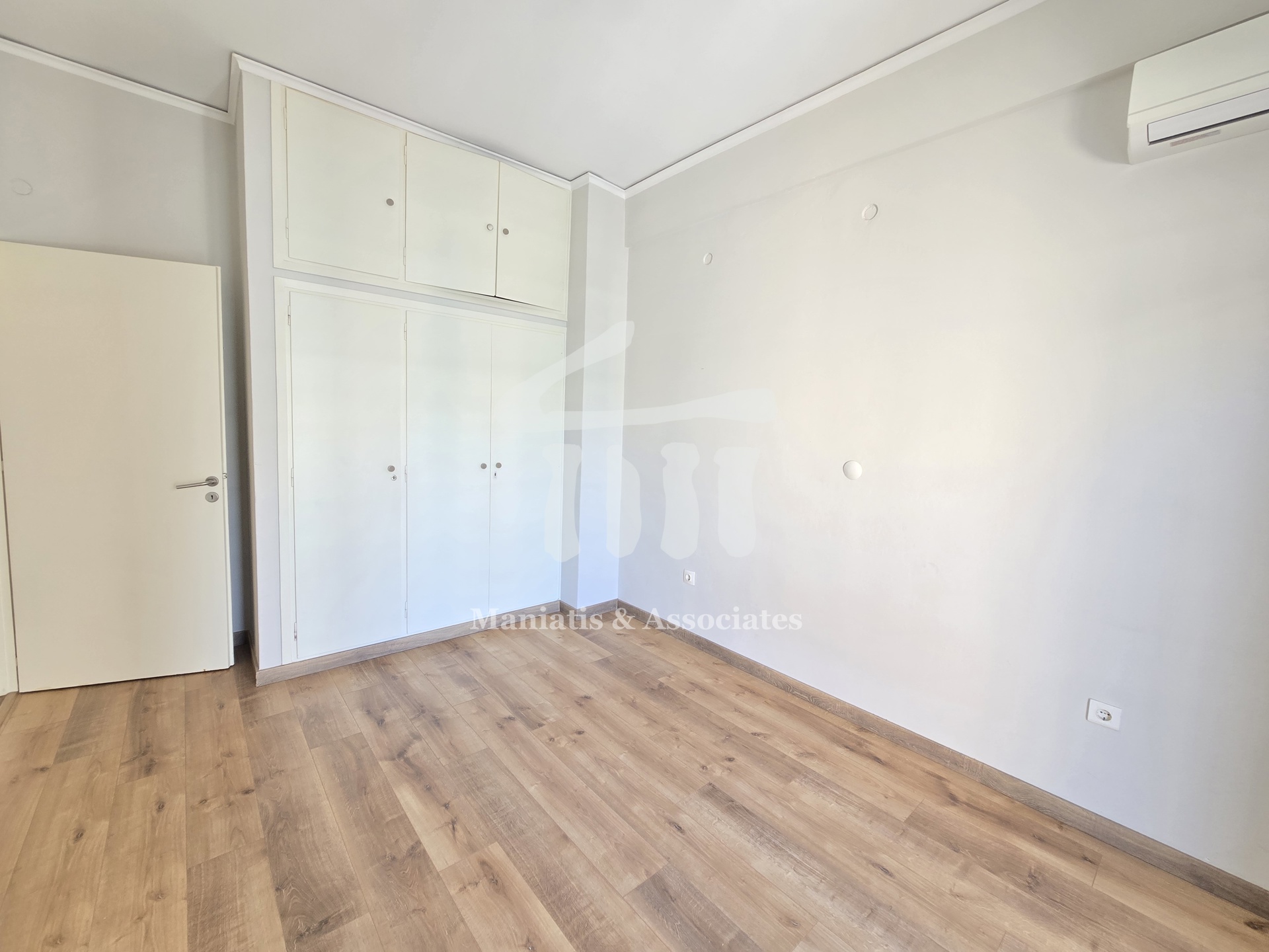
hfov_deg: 106.2
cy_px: 476
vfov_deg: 89.9
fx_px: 477
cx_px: 634
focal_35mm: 13
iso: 100
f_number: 2.2
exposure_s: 1/50
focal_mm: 2.2
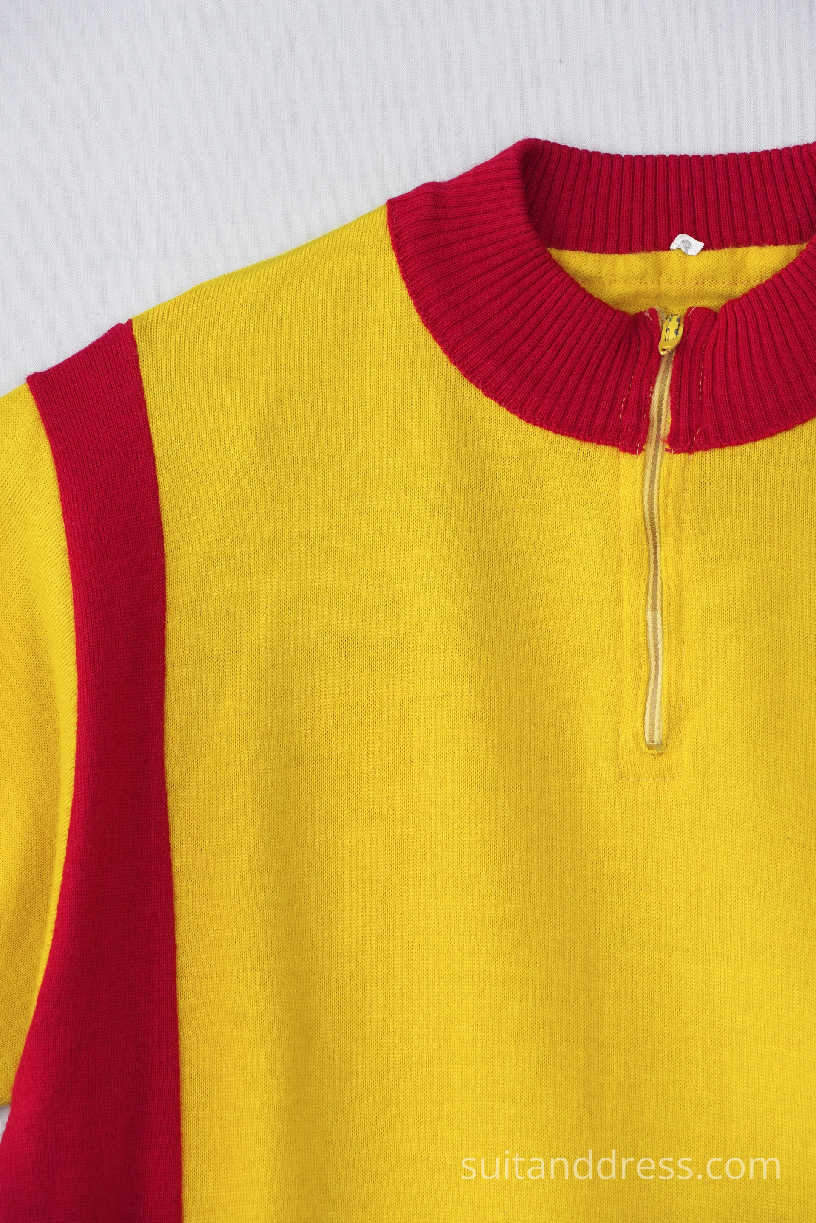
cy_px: 612
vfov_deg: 12.9
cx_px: 408
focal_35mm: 159
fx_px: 5406
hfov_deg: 8.6
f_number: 9
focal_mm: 106
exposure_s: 1/50
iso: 320
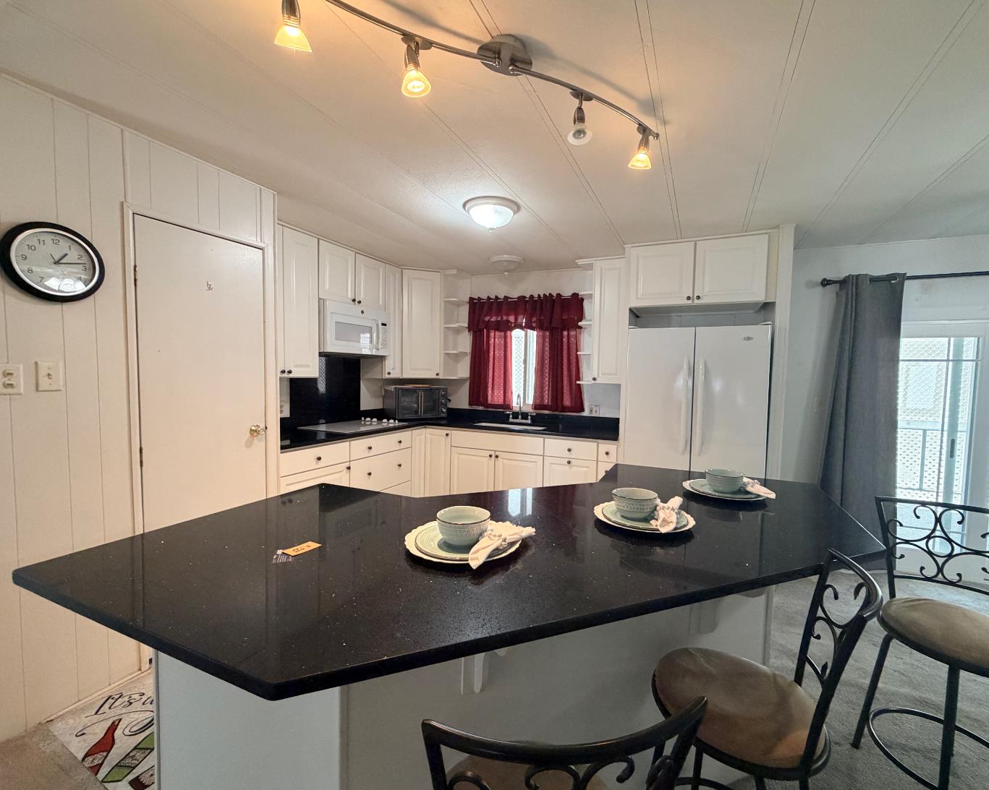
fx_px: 439
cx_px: 509
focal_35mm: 15
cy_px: 398
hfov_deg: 96.8
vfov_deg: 84.0
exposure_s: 1/60
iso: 320
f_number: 2.2
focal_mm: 2.22
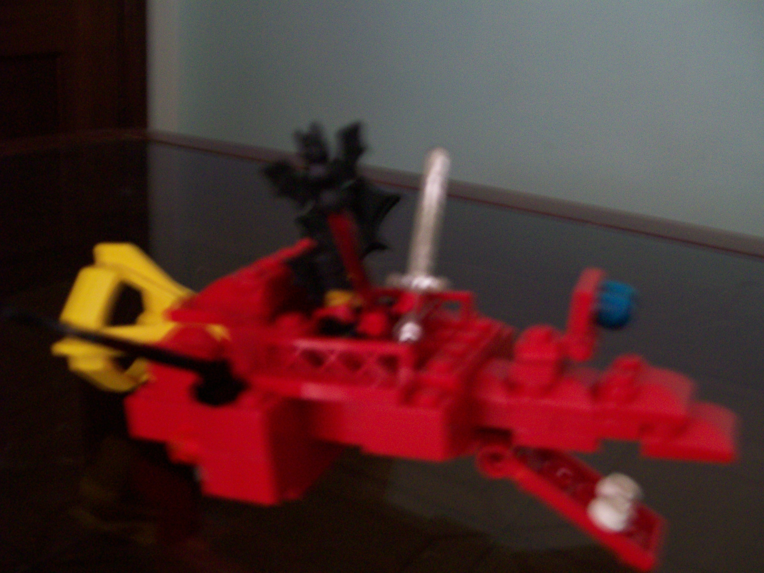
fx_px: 795
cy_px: 286
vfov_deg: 39.7
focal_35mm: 36
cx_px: 382
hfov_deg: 51.4
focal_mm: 6
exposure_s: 1/8
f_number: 2.7
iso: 160
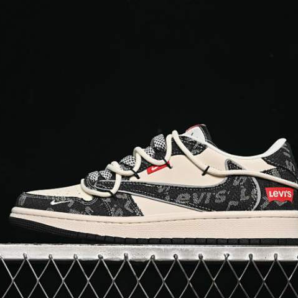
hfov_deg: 17.9
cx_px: 163
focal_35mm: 97
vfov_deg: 17.9
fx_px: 945
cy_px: 151
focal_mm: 50
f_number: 6.3
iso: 160
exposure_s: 1/50
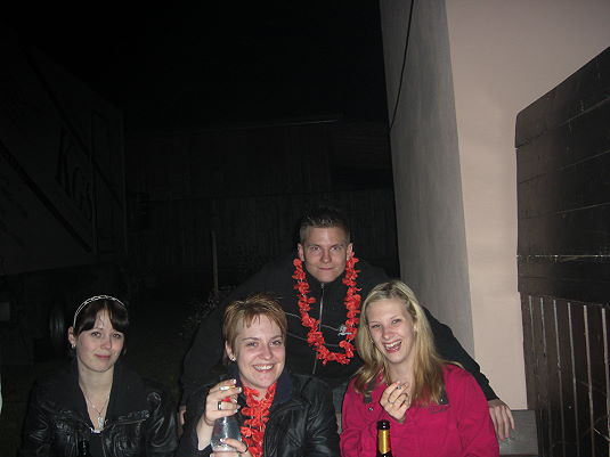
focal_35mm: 38
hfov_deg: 49.0
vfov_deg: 37.7
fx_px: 669
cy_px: 228
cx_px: 305
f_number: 2.8
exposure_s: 1/60
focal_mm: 7.9
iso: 200
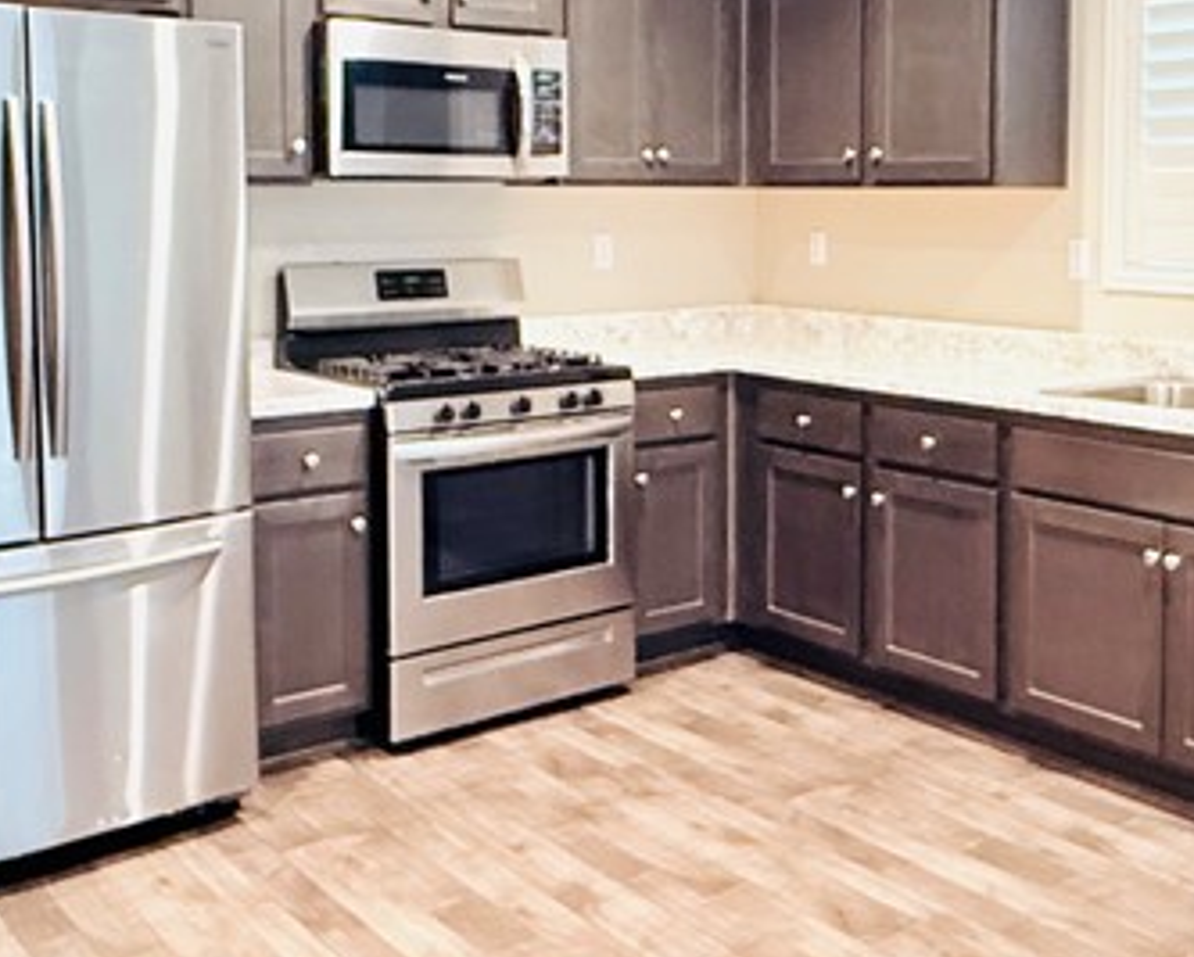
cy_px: 272
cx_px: 753
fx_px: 1485
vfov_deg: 35.1
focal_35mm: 42
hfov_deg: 43.4
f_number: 2.2
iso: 1000
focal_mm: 2.22
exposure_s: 1/60
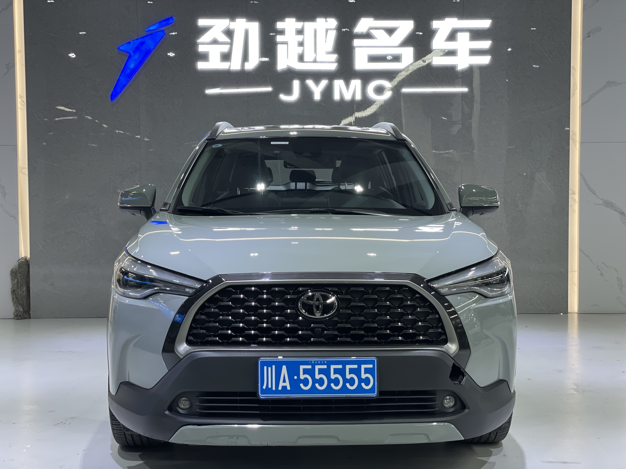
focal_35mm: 52
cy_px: 234
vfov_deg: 28.0
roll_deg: +0.3
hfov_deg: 36.8
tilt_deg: -2.2
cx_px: 313
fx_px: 940
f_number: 2
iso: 100
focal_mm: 6
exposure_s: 1/100
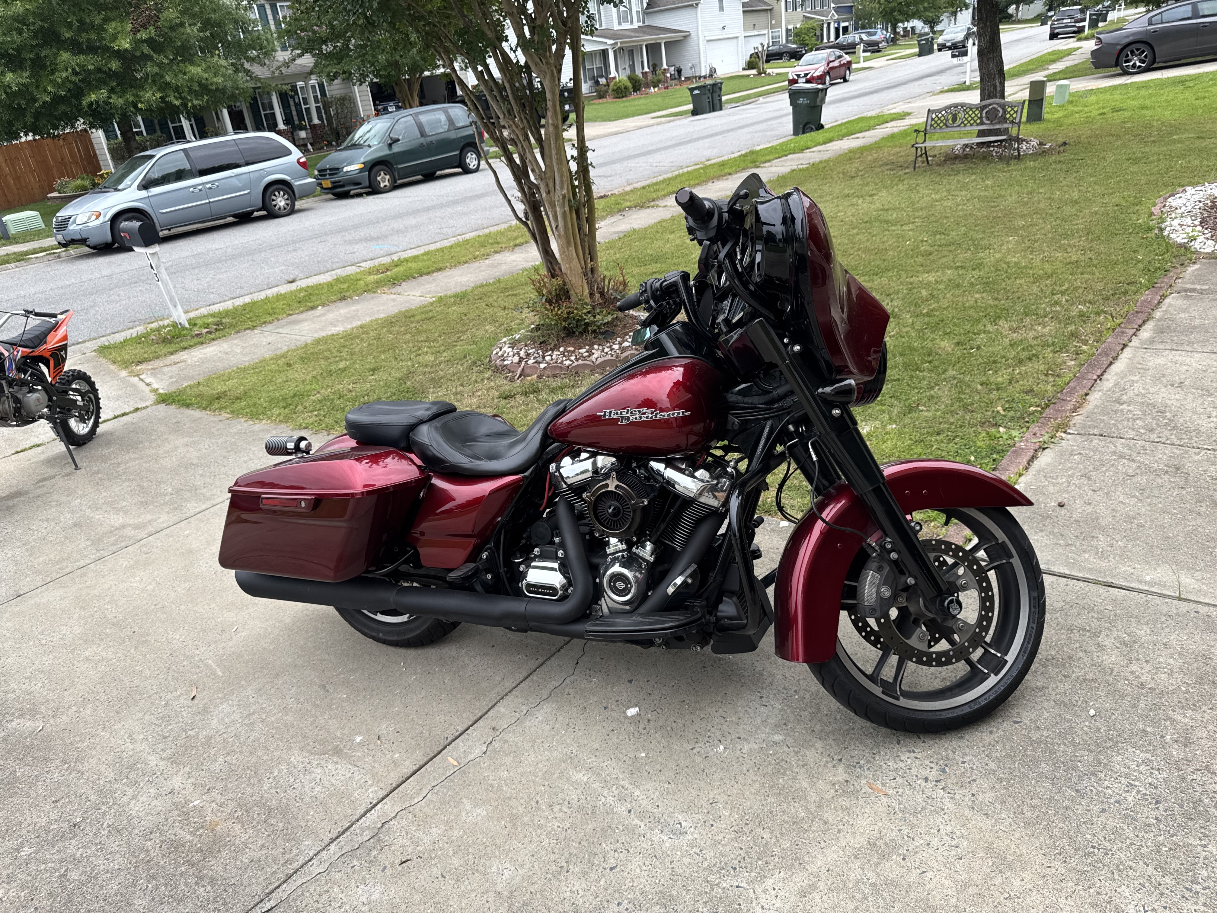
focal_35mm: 24
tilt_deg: -25.2
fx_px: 844
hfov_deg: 71.6
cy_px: 456
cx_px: 608
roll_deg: +7.1
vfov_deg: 56.8
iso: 80
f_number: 1.78
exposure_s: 1/715
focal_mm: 6.76
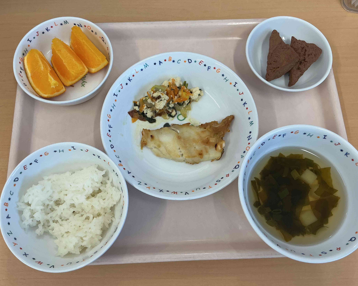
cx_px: 172
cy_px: 145
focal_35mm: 31
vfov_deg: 47.1
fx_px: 328
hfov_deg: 57.2
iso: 50
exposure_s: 1/120
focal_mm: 3
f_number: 1.8
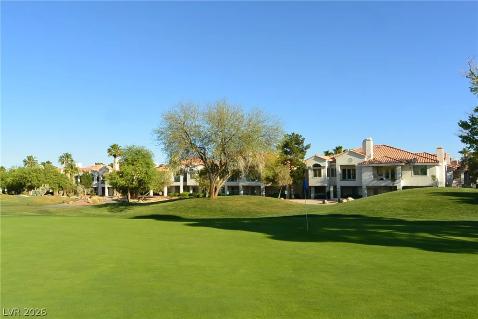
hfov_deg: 73.7
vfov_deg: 53.1
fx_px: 319
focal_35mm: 24
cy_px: 160
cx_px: 239
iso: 160
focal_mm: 9.2
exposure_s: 1/250
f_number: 10
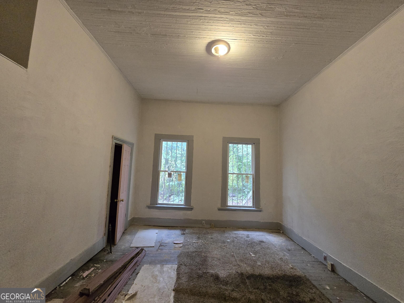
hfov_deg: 106.2
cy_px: 152
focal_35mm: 13
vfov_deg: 89.9
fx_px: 152
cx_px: 202
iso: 640
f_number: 2.2
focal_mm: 2.2
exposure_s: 1/60
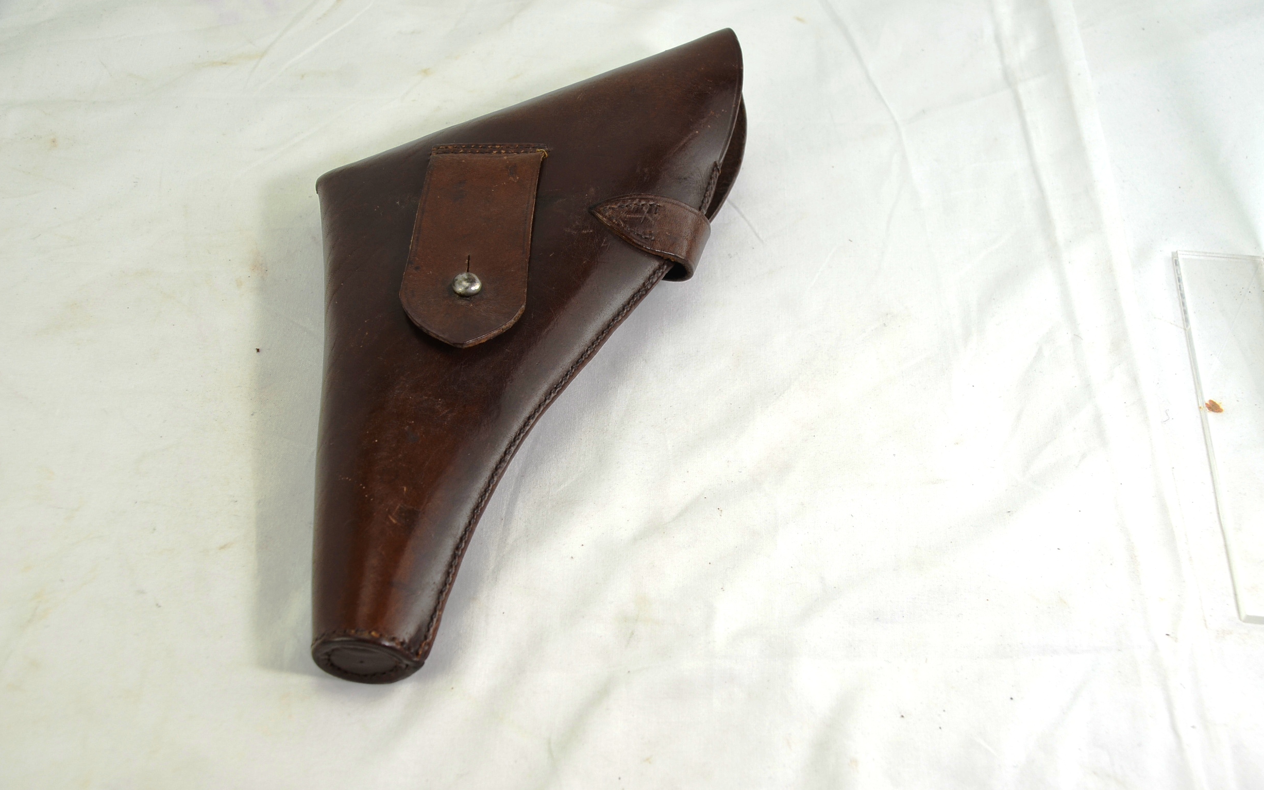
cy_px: 392
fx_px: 1637
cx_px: 632
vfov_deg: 27.1
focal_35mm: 48
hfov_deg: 42.2
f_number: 5.6
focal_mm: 31
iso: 200
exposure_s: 1/125
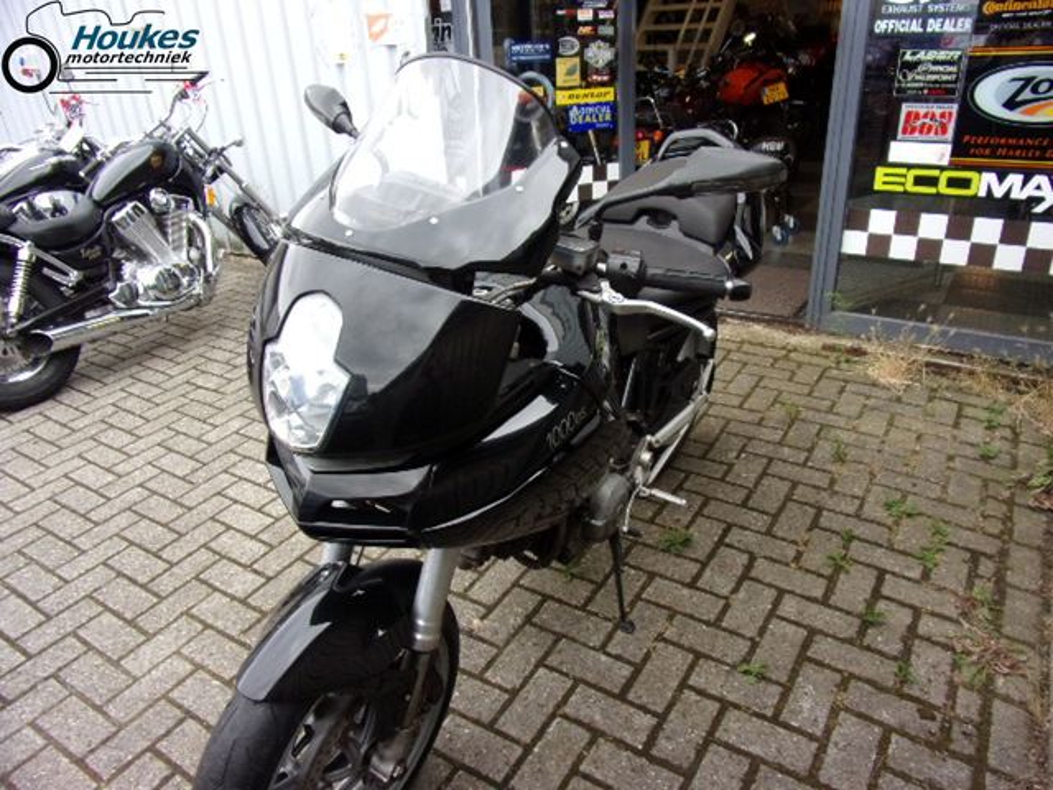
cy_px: 395
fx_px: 730
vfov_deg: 56.8
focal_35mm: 24
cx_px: 526
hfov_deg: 71.6
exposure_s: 1/34
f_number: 3.3
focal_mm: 4.3
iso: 80
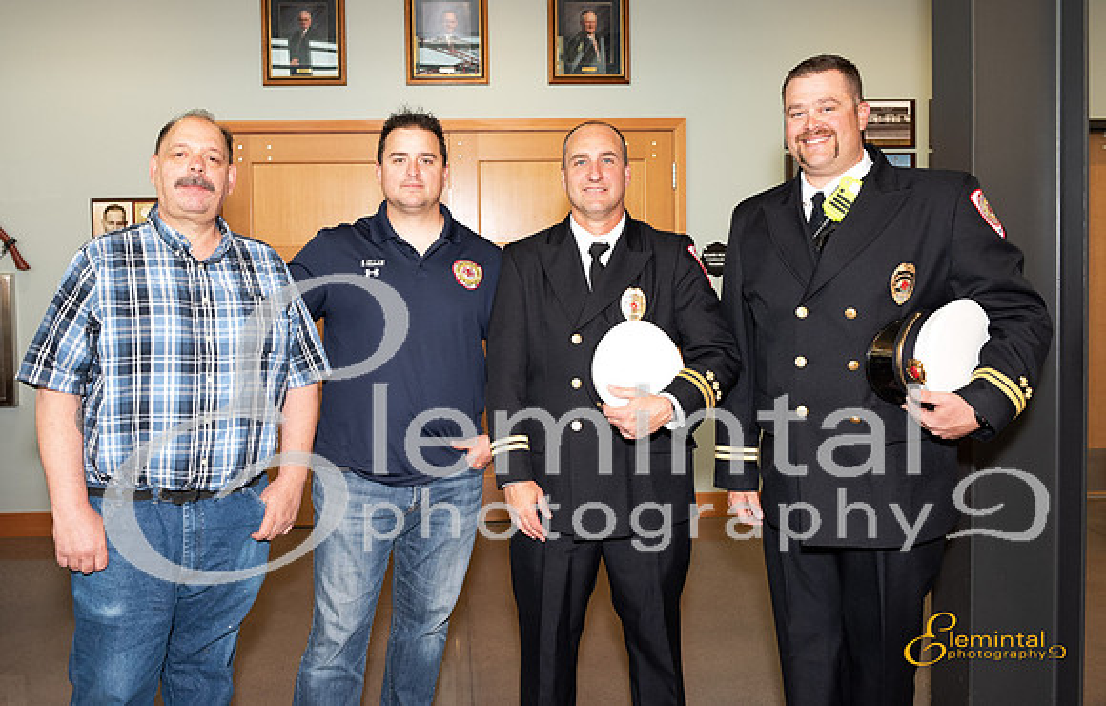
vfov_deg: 39.5
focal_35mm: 32
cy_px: 299
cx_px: 497
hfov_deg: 58.7
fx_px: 981
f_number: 6.3
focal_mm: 29
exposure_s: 1/60
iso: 1000
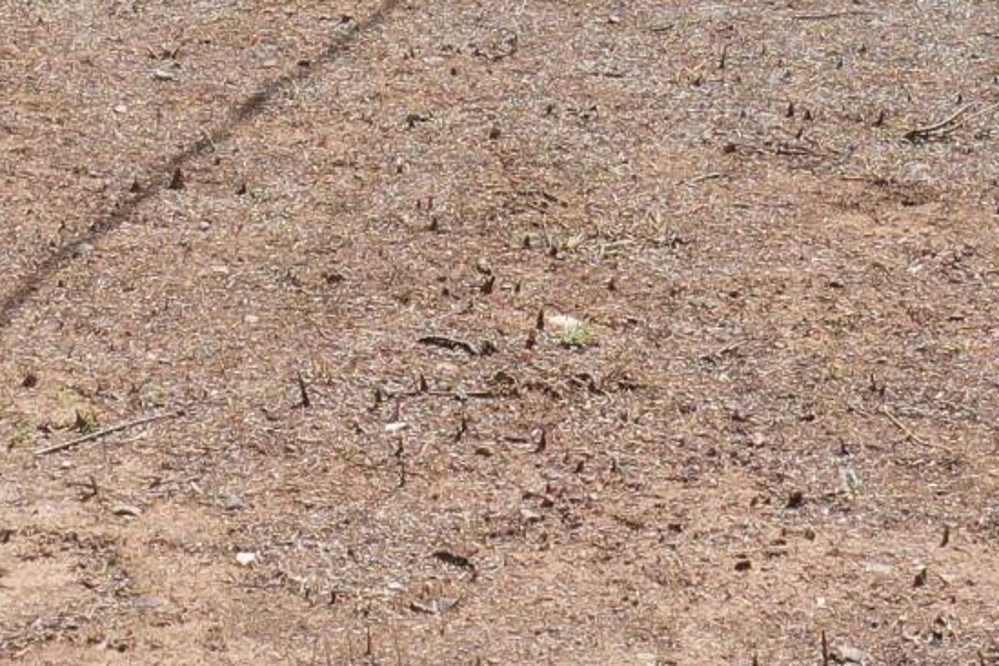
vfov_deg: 8.5
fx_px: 4245
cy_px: -695
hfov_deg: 13.4
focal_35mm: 153
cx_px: 389
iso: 100
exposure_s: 1/800
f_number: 4
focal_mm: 10.26
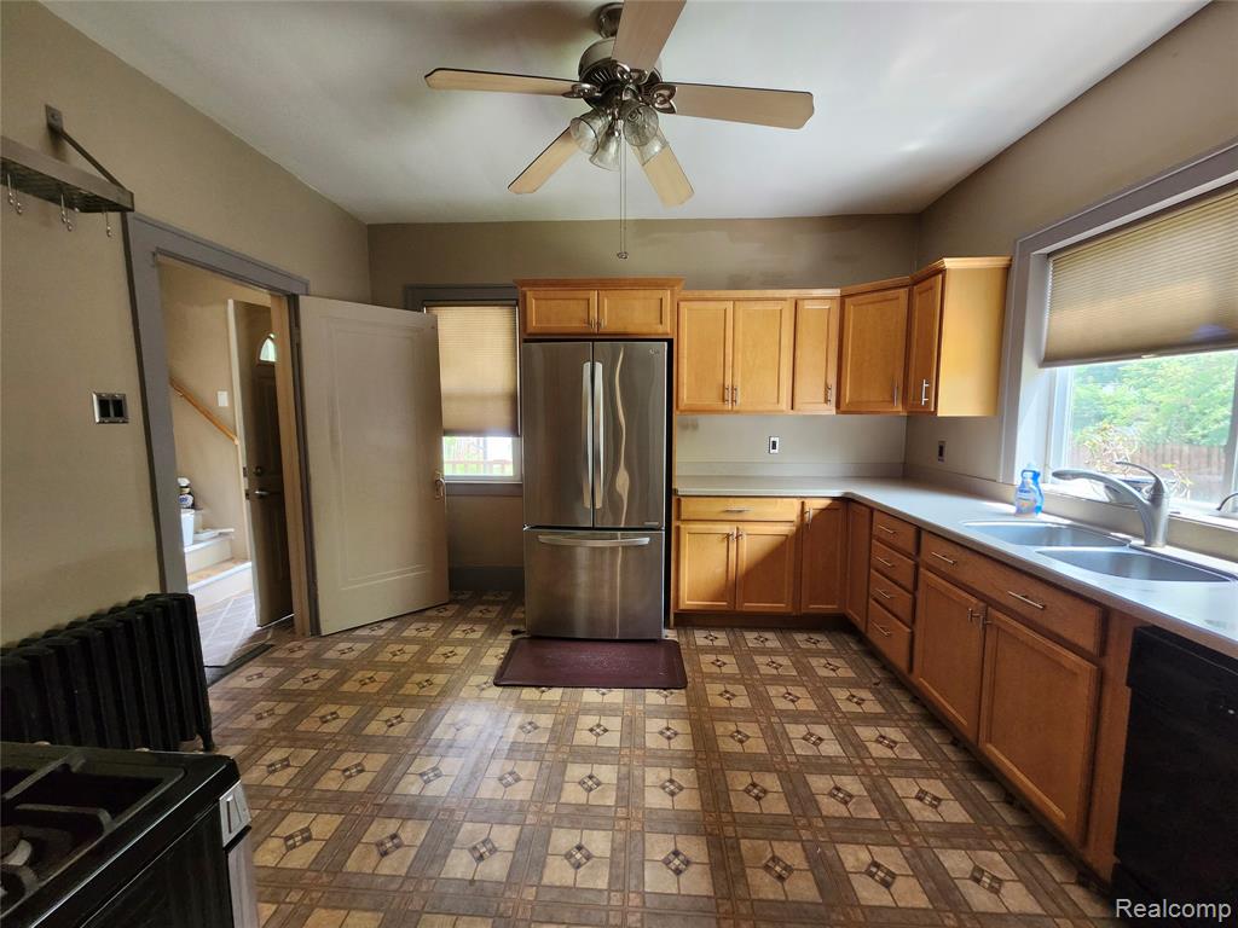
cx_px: 619
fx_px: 465
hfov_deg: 106.2
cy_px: 464
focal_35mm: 13
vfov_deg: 89.9
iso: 250
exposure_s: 1/60
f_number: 2.2
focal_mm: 1.74
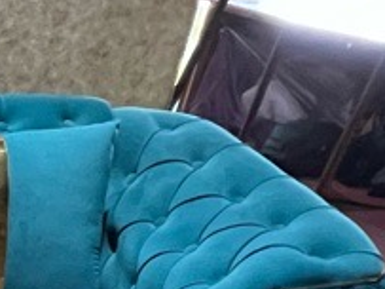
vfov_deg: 13.5
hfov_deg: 17.7
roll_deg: +1.9
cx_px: -358
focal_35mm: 82
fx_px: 911
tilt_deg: -40.0
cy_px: 681
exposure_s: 1/50
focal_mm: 1.57
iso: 400
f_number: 1.8
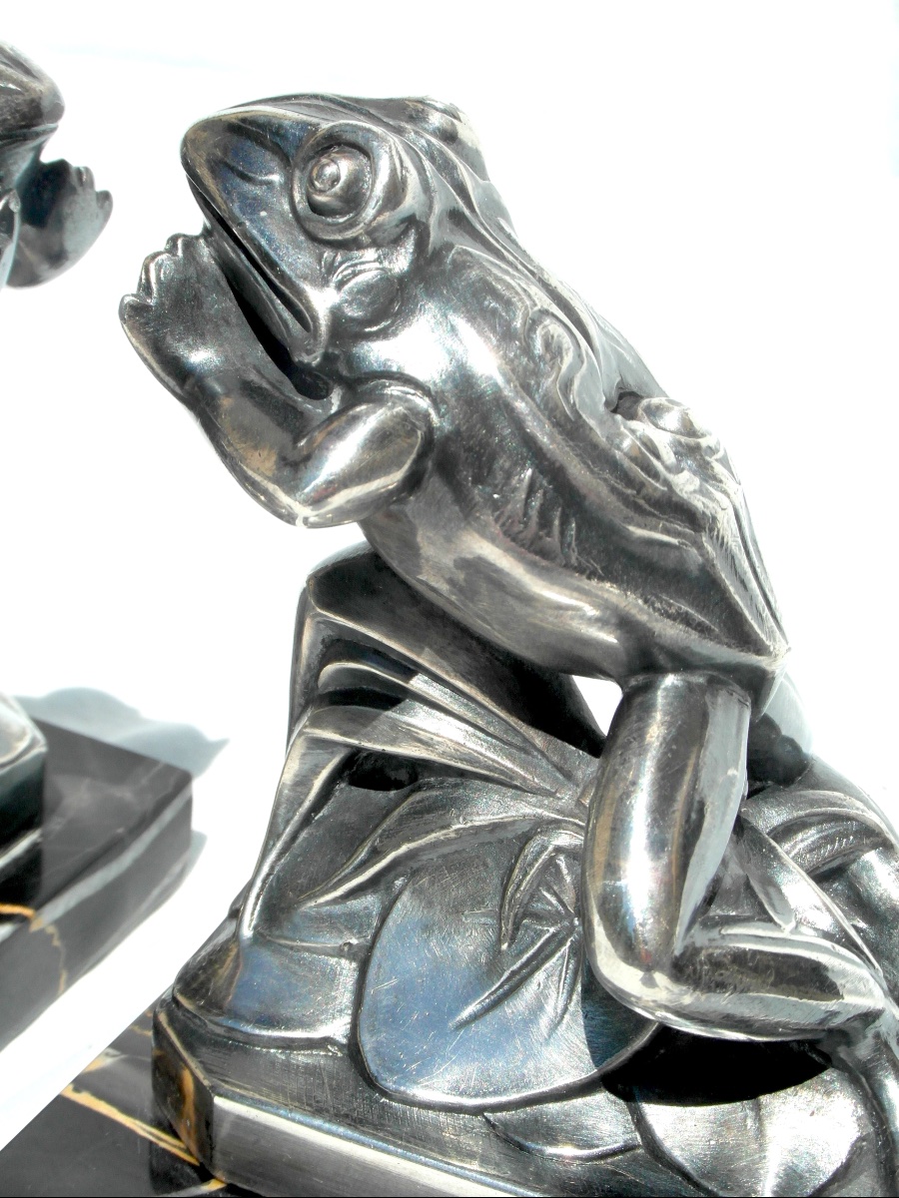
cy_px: 599
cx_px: 450
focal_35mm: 73
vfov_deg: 26.7
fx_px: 2528
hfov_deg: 20.2
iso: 80
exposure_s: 1/500
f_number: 6
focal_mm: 11.9
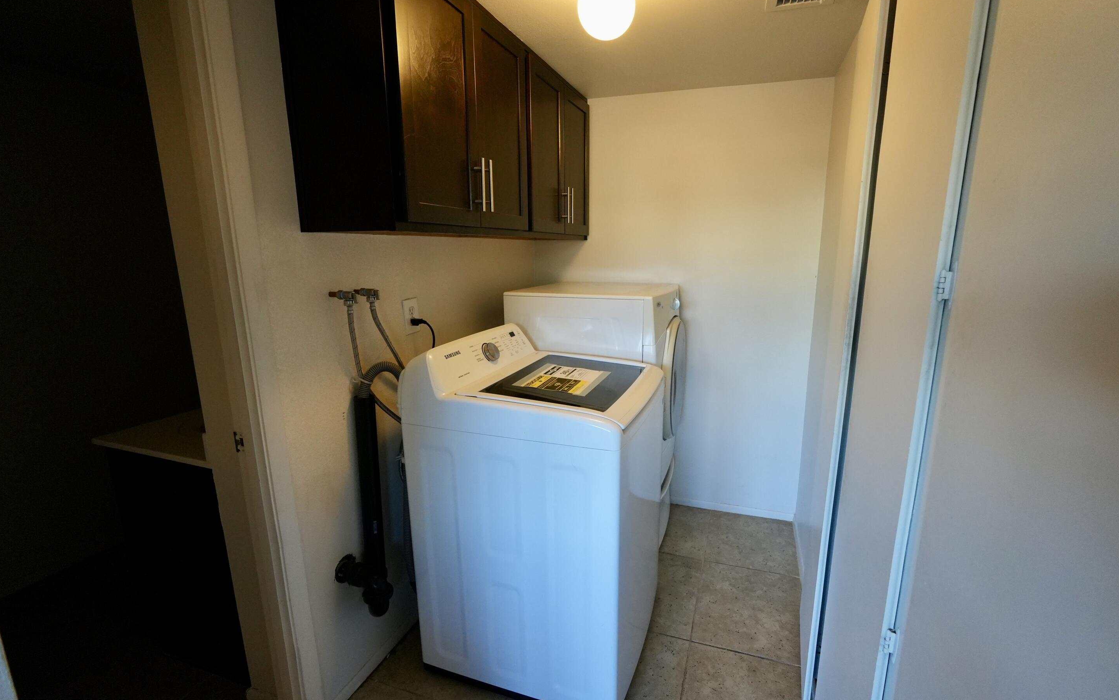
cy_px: 354
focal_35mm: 16
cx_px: 584
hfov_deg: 97.7
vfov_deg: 71.3
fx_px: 488
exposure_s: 1/160
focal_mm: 10
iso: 1600
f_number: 4
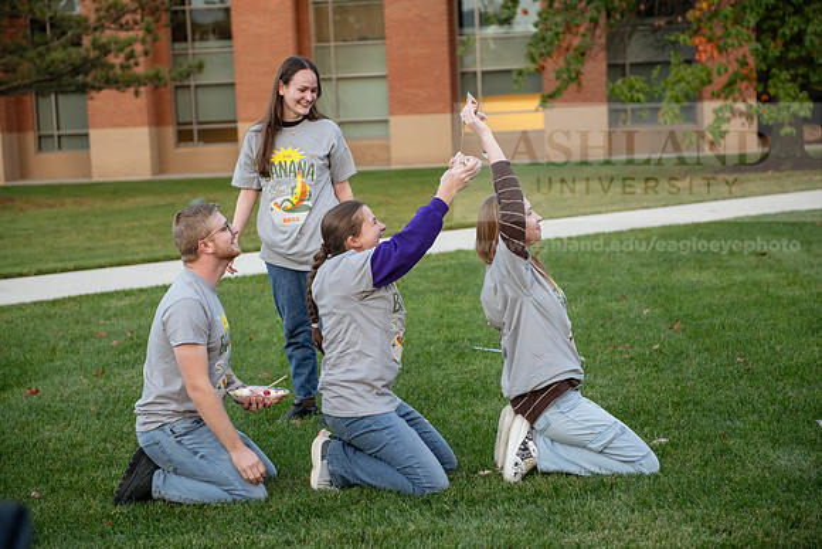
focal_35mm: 70
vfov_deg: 19.5
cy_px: 274
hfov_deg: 28.8
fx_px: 1599
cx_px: 411
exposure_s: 1/320
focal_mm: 70
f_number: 3.2
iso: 800
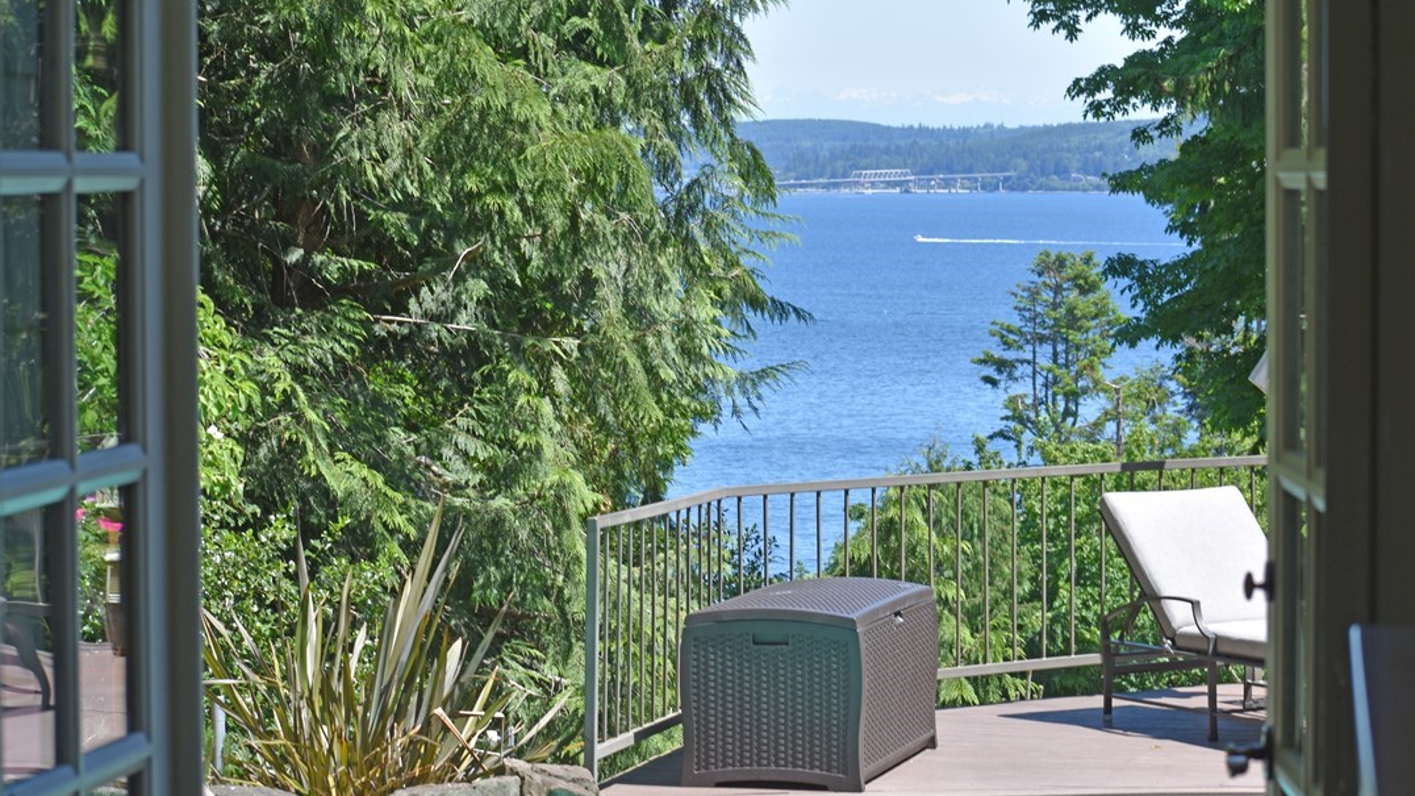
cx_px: 705
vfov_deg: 10.9
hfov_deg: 19.3
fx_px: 4164
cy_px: 454
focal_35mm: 111
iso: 100
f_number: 8
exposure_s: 1/160
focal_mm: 70
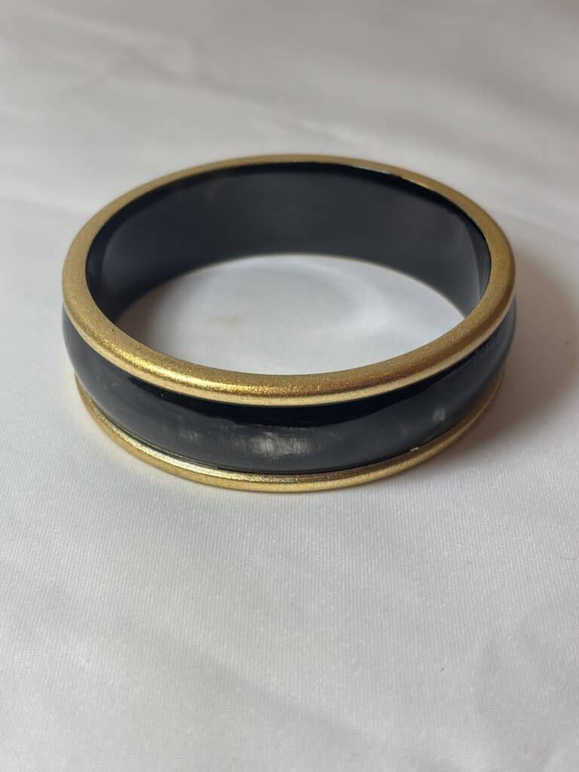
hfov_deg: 28.0
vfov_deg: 36.8
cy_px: 386
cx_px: 290
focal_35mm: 52
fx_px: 1160
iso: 32
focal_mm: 5.96
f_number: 1.6
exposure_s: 1/253
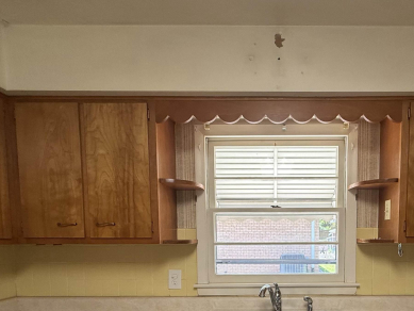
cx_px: 276
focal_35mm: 24
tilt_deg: -4.5
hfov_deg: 69.5
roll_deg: +1.3
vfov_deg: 52.4
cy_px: 258
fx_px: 287
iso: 80
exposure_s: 1/120
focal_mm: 2.22
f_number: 2.2
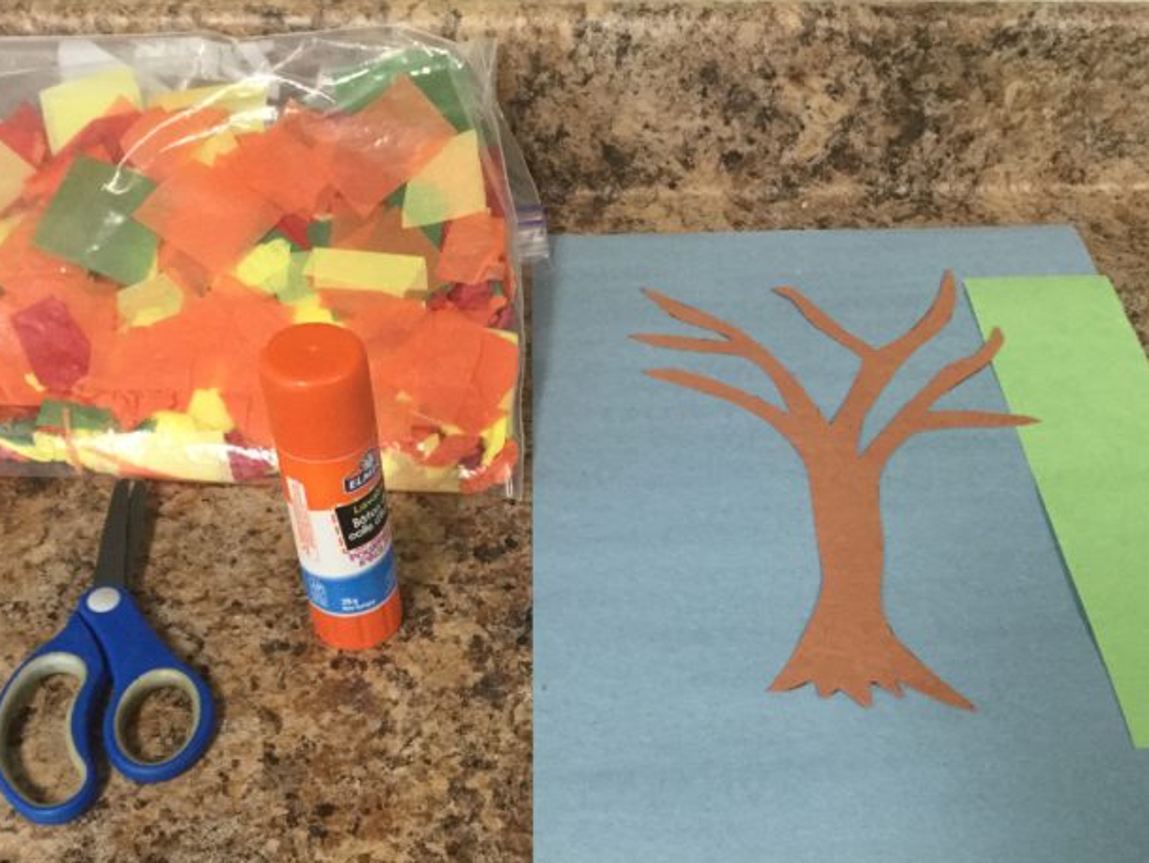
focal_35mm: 39
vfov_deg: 36.6
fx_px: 1295
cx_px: 608
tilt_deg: -46.2
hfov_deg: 47.8
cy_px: 539
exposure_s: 1/30
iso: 160
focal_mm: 3.3
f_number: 2.4
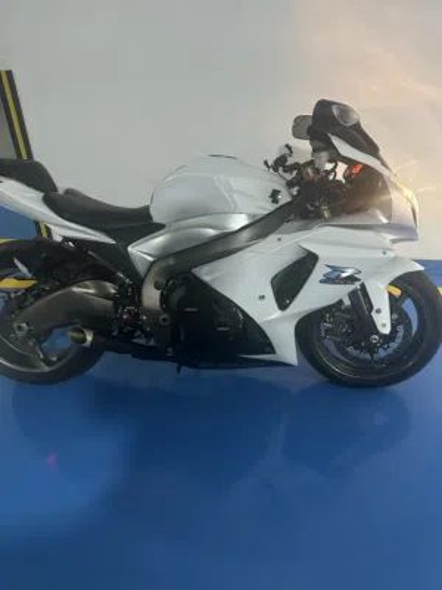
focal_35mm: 24
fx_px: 409
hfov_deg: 56.8
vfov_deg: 71.6
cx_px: 221
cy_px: 295
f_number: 1.78
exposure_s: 1/40
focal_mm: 6.86
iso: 1000
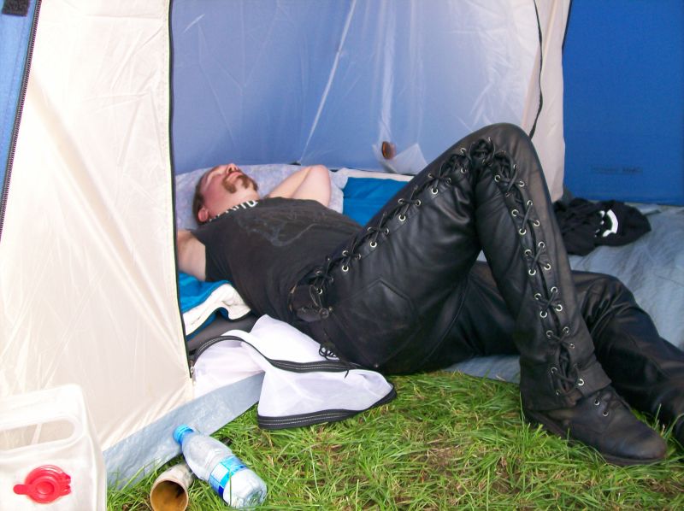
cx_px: 342
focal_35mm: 36
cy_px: 256
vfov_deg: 39.6
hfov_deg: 51.4
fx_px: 710
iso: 80
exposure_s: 1/131
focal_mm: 6
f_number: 2.7
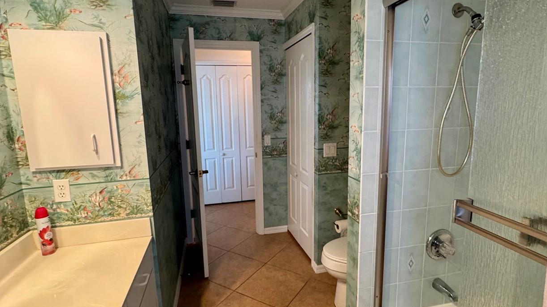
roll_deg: +1.0
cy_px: 152
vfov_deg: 55.9
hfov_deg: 86.6
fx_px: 290
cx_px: 279
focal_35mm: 20
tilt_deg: -9.9
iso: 320
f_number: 2.2
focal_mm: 2.22
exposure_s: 1/60
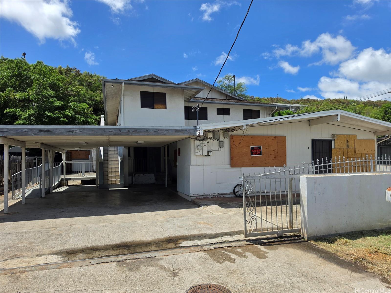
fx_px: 260
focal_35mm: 23
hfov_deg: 73.9
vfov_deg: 58.9
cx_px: 196
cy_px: 146
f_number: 1.4
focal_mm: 6.5
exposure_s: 1/7329
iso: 64
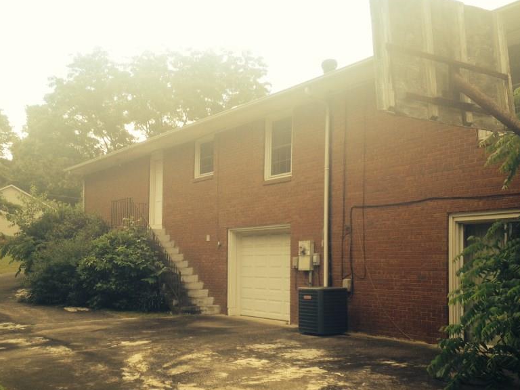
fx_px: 661
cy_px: 251
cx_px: 248
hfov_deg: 42.9
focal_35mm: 44
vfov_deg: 32.7
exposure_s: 1/742
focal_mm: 4.12
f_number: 2.4
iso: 50
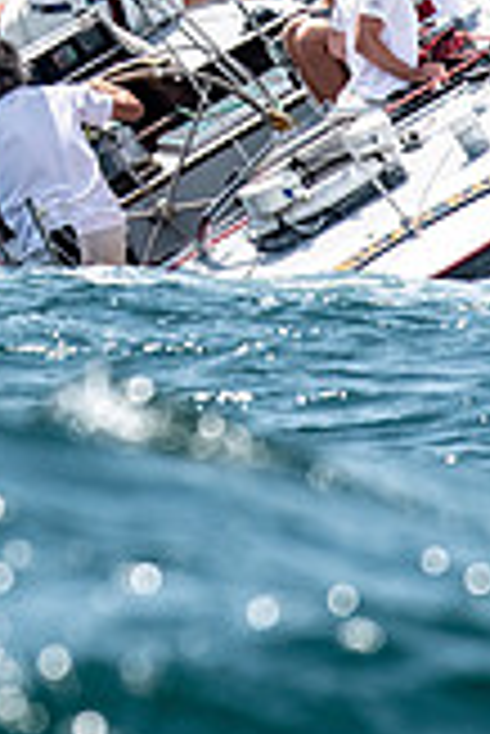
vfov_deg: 1.1
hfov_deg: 0.7
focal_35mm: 1863
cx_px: 30
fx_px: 37953
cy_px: -243
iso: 320
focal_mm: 300
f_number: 5.6
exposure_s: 1/2500
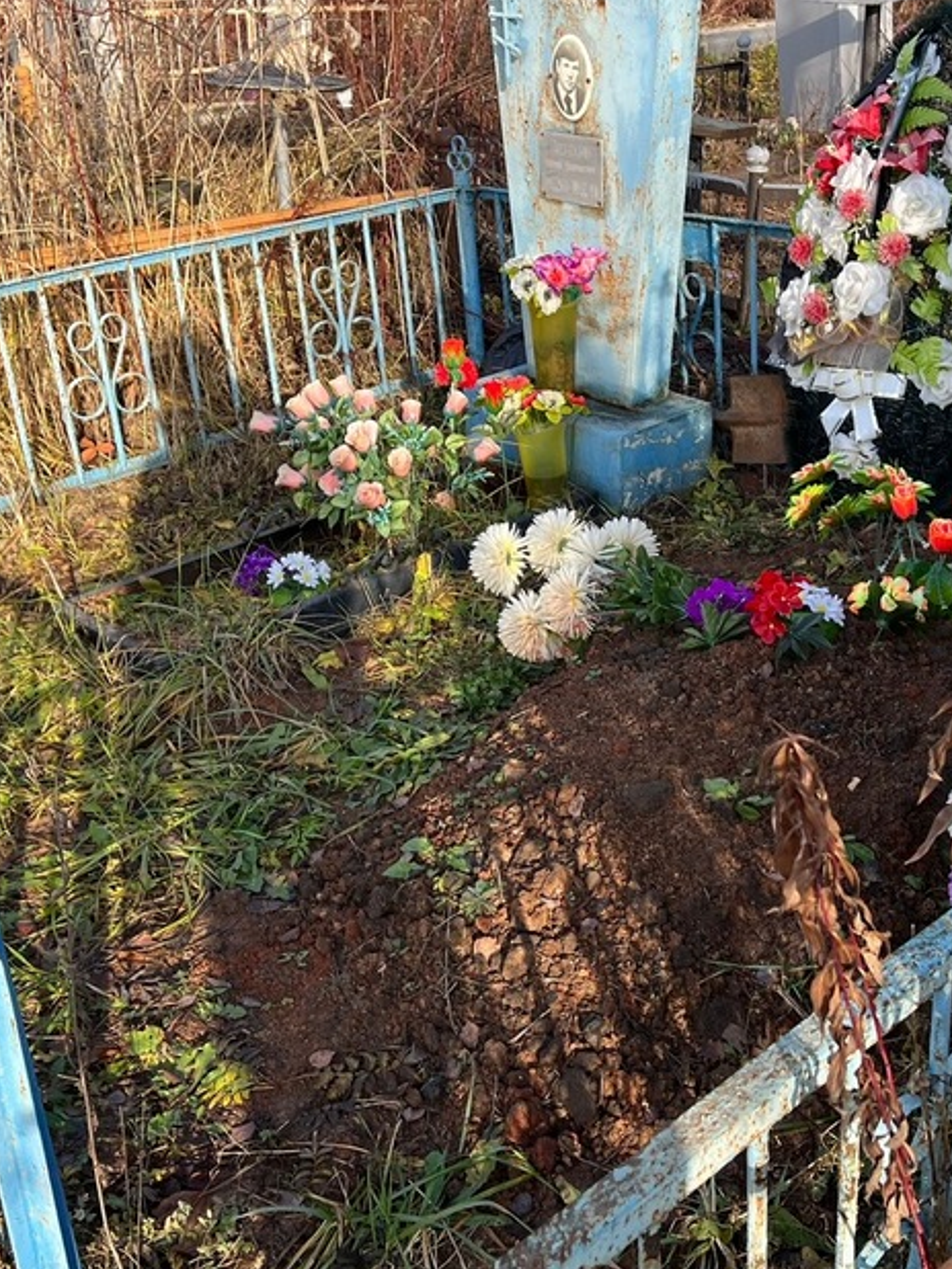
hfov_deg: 33.5
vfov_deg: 43.9
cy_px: 648
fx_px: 1577
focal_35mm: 43
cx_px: 538
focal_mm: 5.7
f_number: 1.5
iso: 50
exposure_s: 1/924
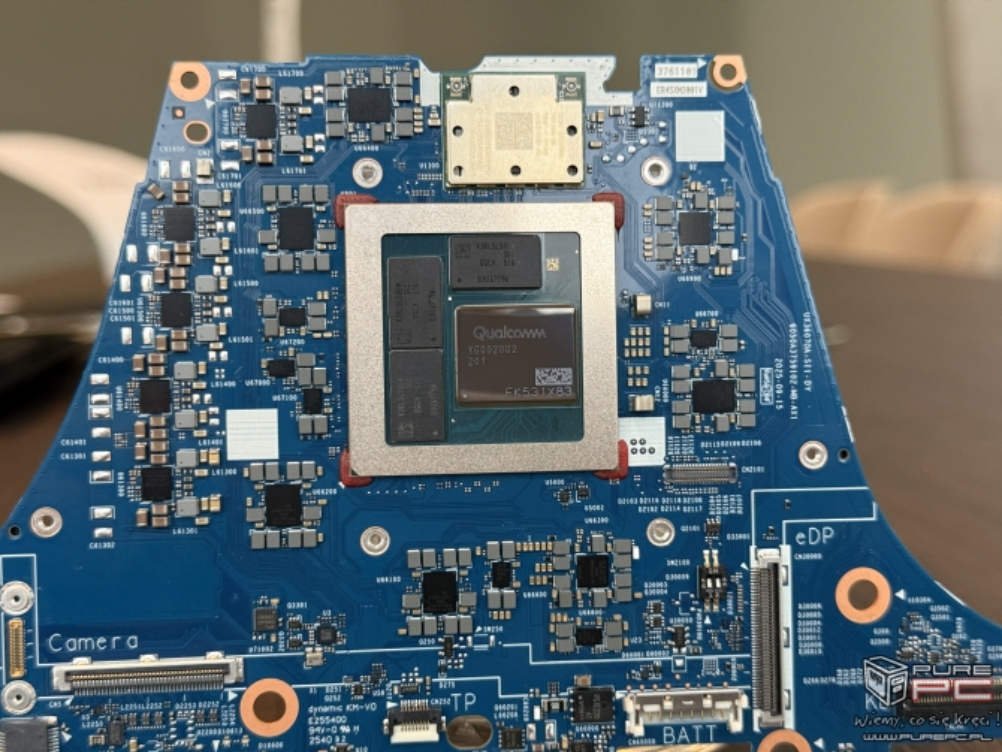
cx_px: 501
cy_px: 376
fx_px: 1390
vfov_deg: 30.3
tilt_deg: -7.3
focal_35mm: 48
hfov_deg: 39.6
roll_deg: +2.9
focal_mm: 6.76
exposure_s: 1/50
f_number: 1.78
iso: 200
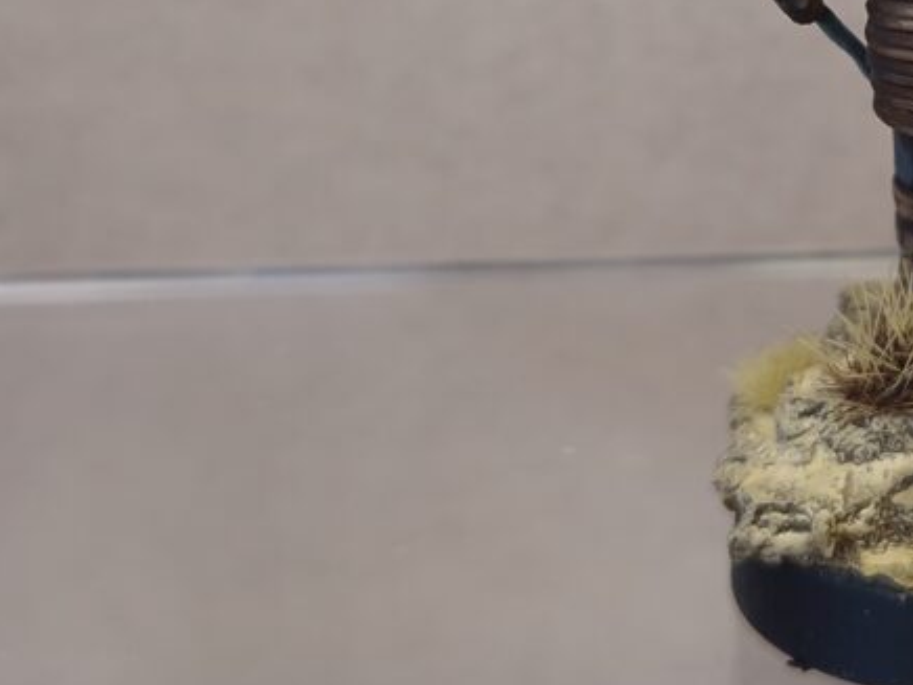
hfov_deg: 32.1
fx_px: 1424
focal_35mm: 54
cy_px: -10
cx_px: 961
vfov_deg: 25.6
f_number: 1.8
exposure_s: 1/197
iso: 50
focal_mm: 5.4
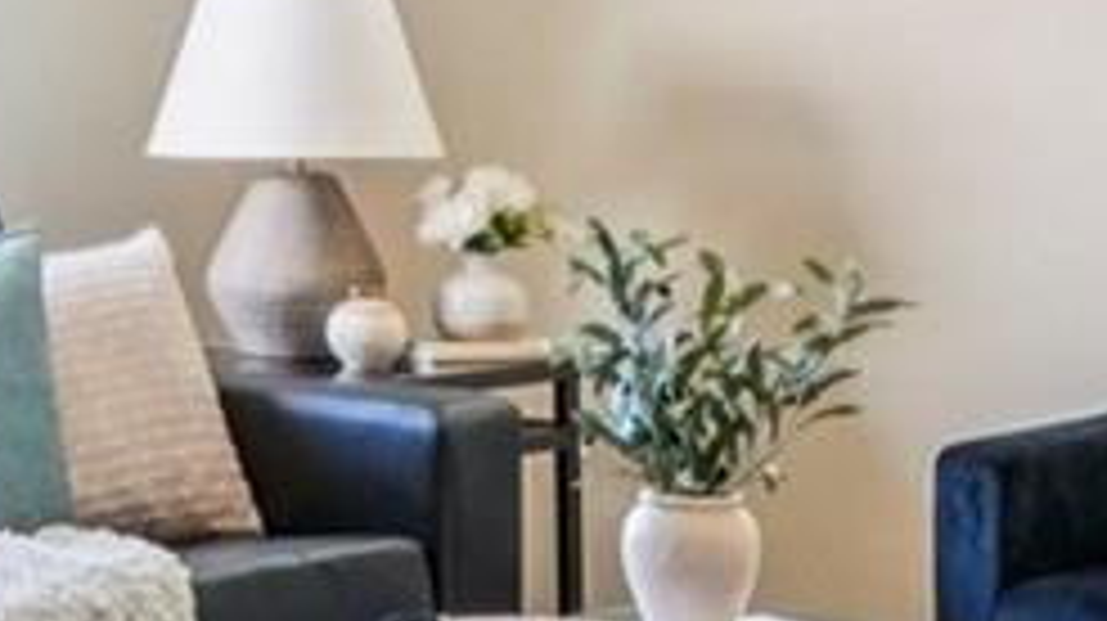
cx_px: -500
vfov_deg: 10.7
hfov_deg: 17.4
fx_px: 3297
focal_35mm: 112
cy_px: 36
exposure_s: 1/30
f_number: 8
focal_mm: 11
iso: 250
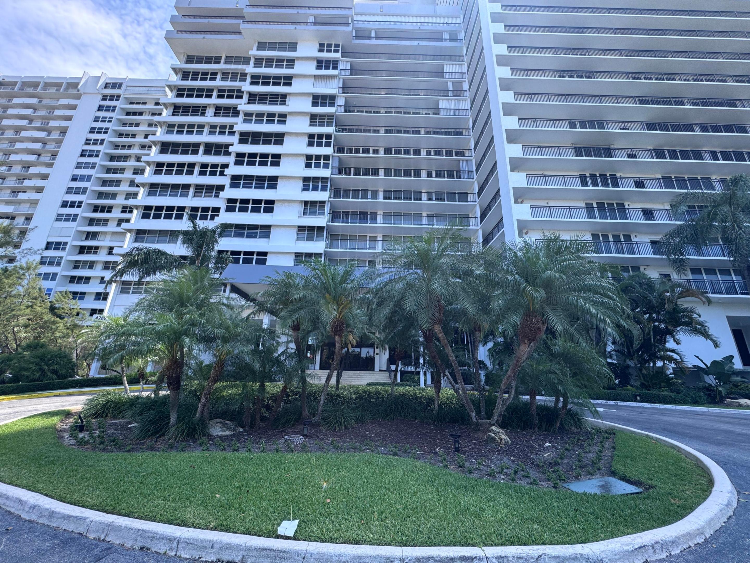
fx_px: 303
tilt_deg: +16.5
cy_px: 282
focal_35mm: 14
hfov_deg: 102.1
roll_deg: -1.5
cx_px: 375
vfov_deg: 85.7
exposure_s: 1/467
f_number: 2.2
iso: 40
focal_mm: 2.22
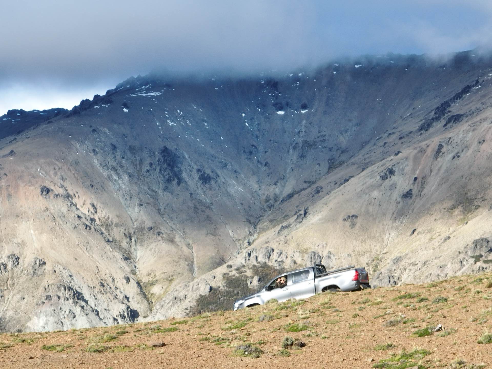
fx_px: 2288
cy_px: 184
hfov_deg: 12.3
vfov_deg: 9.2
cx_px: 246
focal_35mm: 161
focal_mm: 29.85
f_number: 4.4
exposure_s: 1/30
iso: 100
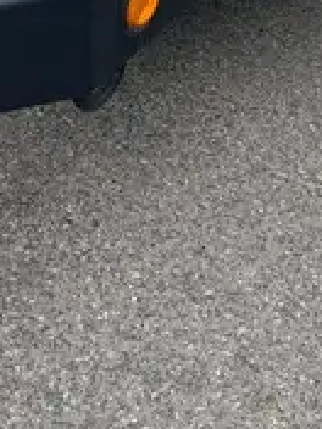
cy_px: -367
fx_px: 1339
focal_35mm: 108
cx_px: 112
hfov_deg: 13.7
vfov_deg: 15.4
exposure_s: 1/716
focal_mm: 4.25
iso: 25
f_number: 1.8
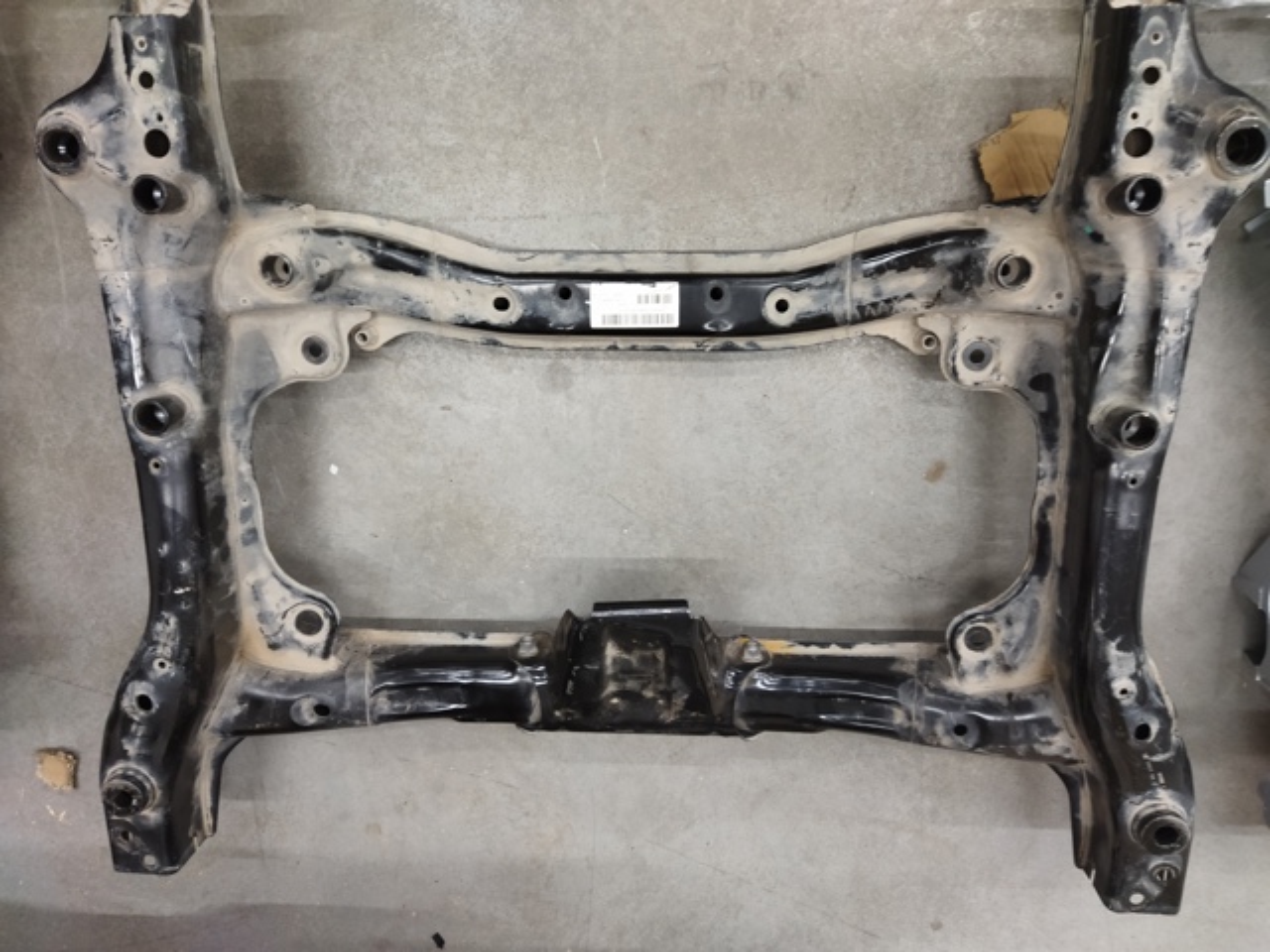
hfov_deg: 65.3
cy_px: 476
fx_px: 991
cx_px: 635
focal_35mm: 27
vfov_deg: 51.4
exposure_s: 1/50
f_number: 1.79
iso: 274
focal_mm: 4.71
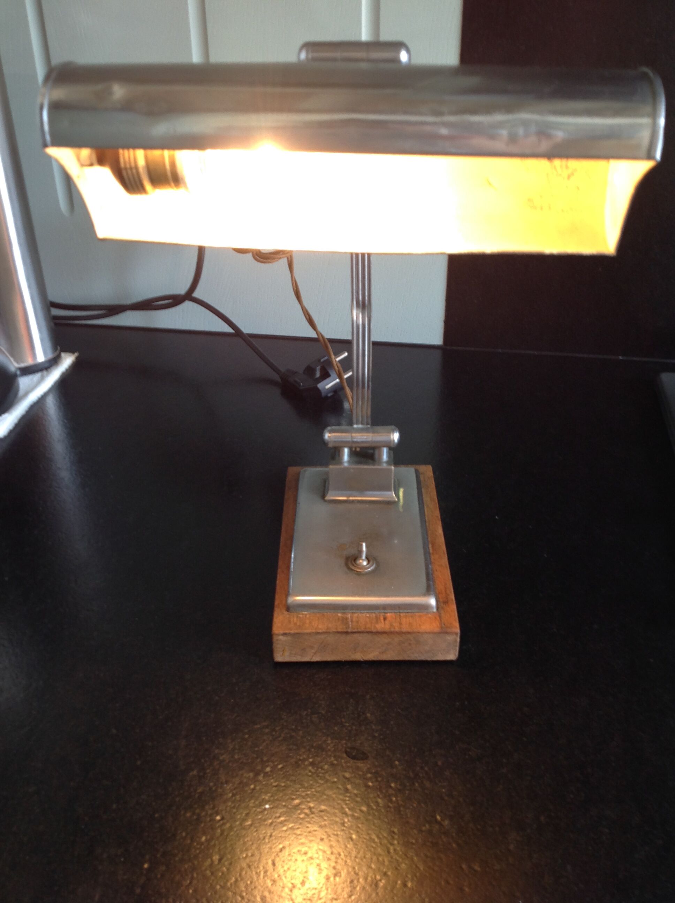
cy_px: 452
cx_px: 338
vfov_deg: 52.7
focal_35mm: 35
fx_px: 912
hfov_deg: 40.6
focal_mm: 4.28
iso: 50
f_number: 2.4
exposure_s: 1/24
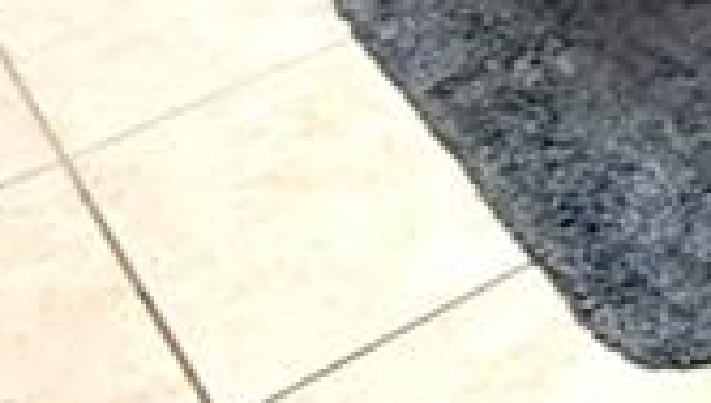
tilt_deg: -12.0
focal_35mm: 110
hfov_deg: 15.9
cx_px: 1349
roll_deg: -0.9
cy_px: -806
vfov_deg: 9.0
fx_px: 2077
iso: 500
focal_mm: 2.22
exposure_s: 1/60
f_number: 2.2
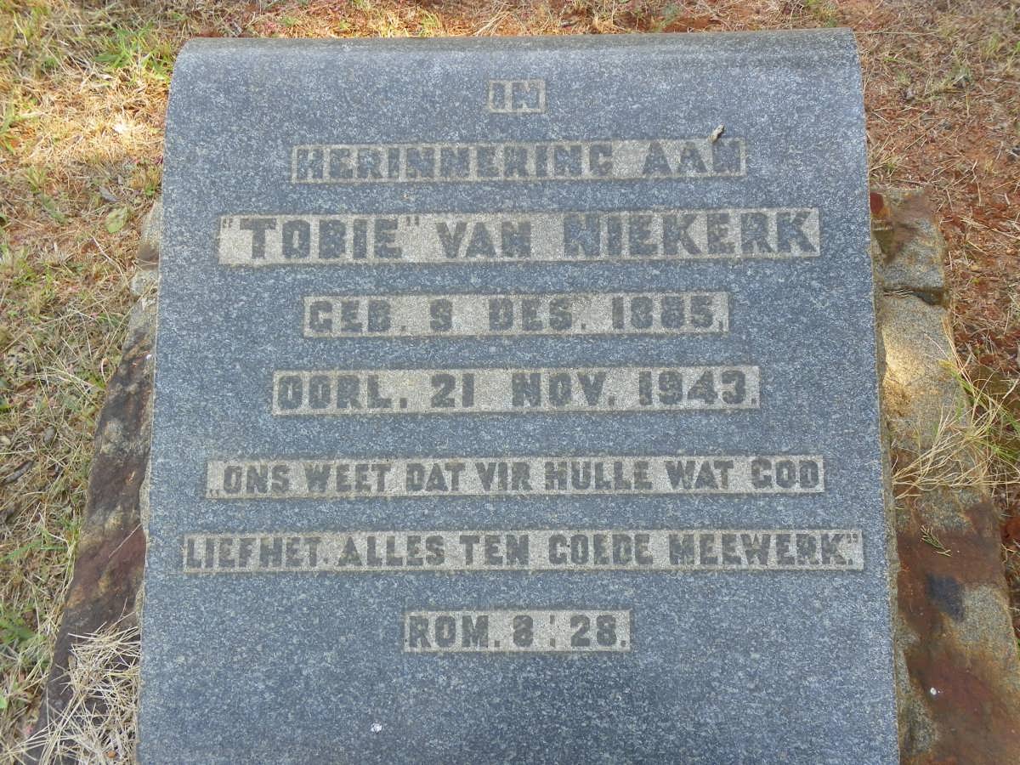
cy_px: 382
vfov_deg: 30.3
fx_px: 1414
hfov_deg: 39.7
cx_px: 510
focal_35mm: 48
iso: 64
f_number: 3.2
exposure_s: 1/40
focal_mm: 8.5
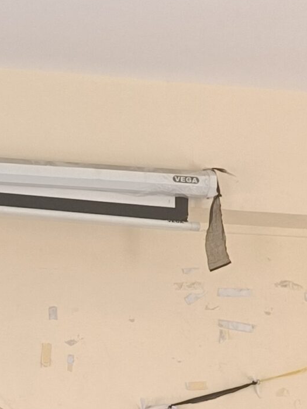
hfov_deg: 7.9
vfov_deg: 10.7
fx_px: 2162
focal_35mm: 183
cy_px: 451
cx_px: -189
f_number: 2
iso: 742
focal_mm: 7.08
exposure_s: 1/50
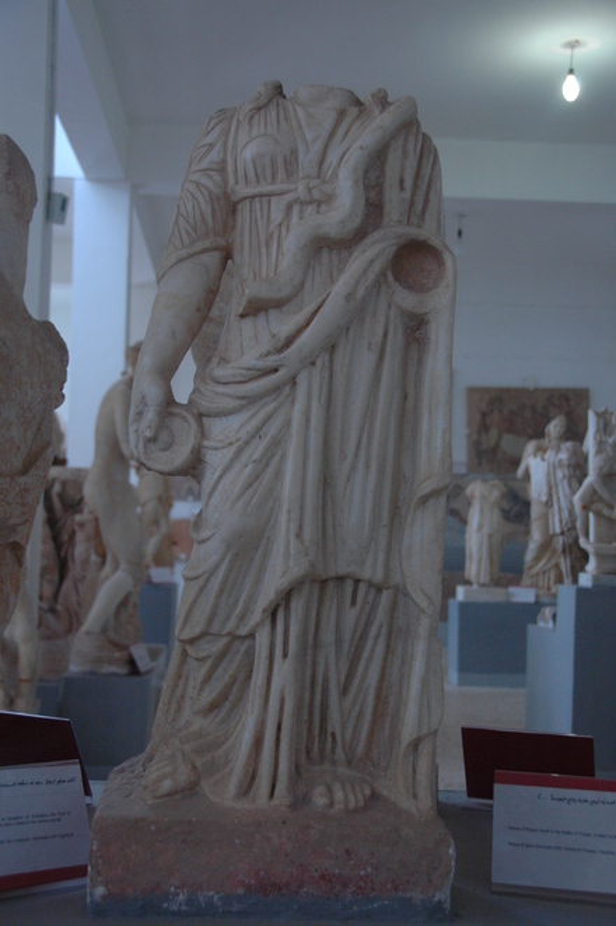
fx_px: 1233
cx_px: 308
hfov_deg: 28.0
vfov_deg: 41.1
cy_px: 463
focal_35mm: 48
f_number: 4.2
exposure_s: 1/50
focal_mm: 32
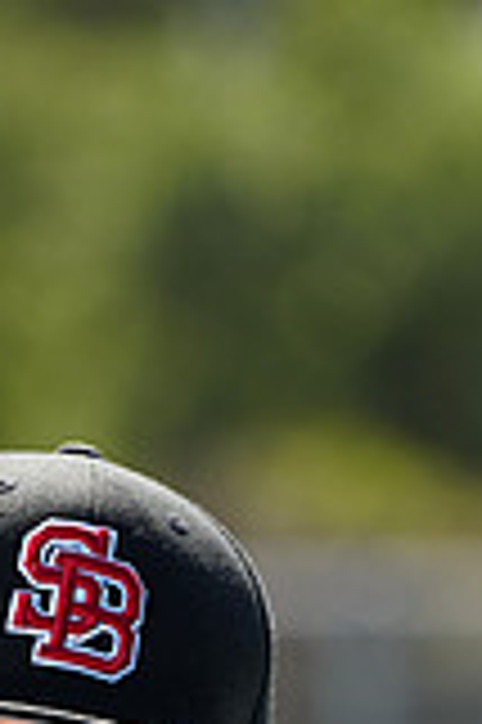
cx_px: -128
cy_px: 1268
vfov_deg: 2.9
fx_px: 14510
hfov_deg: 1.9
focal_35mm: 721
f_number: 4.5
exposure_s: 1/250
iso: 64
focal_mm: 200
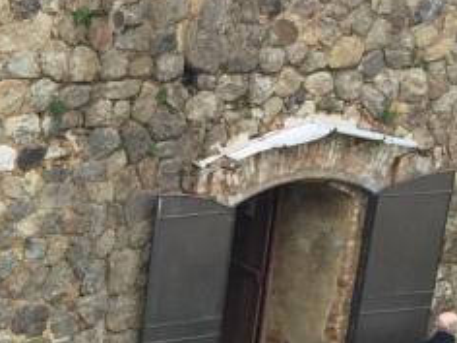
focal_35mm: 126
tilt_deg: -21.4
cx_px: -236
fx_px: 1663
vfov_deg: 11.4
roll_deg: -2.8
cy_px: 453
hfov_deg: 14.5
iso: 32
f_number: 2.2
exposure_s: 1/363
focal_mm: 4.15
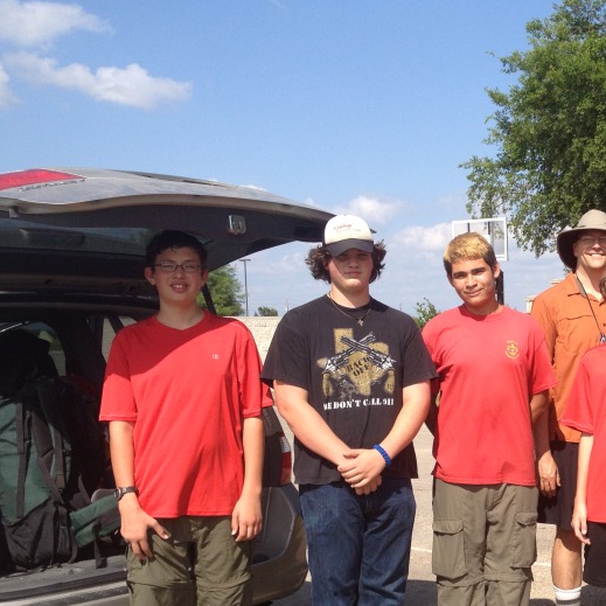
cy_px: 433
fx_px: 1208
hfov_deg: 26.8
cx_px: 590
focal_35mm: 61
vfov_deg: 27.9
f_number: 2.4
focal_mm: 4.28
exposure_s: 1/1346
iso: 50
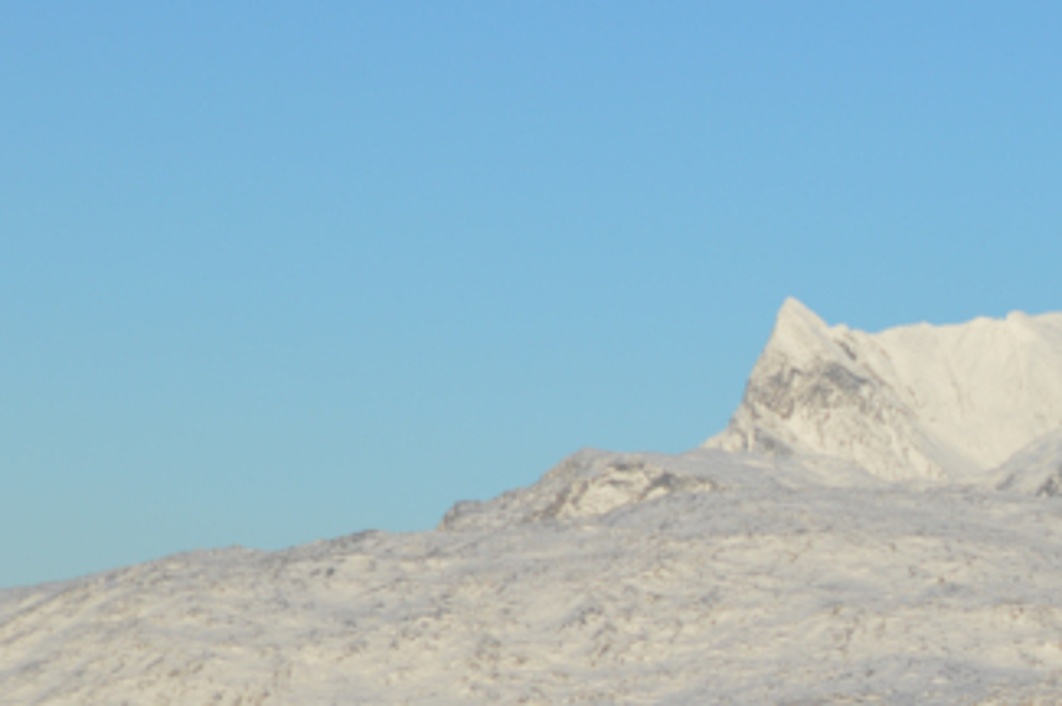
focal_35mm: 203
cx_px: 1248
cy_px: 660
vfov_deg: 6.7
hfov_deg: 10.0
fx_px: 5989
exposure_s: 1/250
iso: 100
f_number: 8
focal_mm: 55
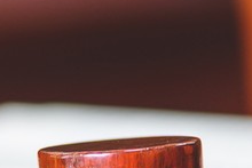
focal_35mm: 343
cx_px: -96
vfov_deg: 4.0
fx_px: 2402
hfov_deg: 6.0
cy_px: 82
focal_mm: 50
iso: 200
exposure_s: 1/100
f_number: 1.8
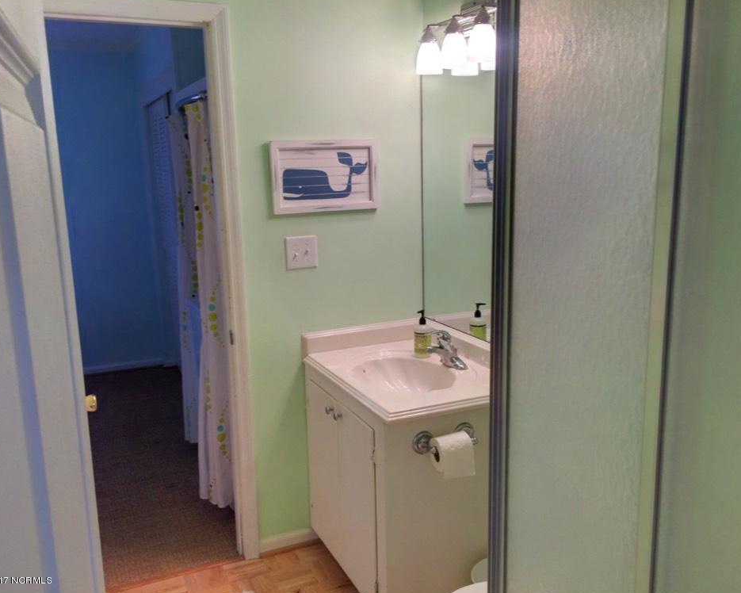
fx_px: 680
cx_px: 381
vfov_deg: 47.1
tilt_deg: -11.9
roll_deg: +0.6
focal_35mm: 31
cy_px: 298
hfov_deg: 57.2
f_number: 2.2
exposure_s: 1/120
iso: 50
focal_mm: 4.15
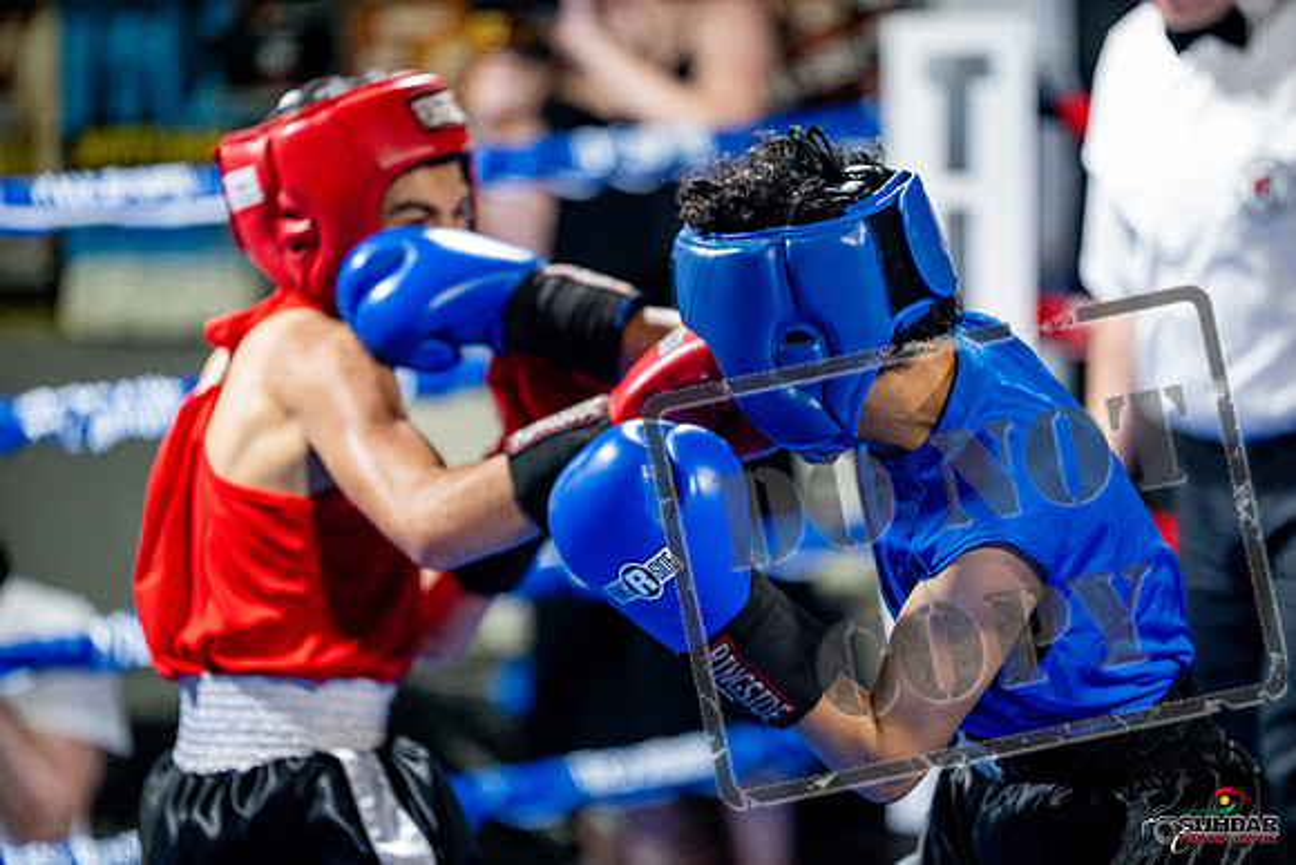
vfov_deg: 9.2
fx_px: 5401
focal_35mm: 150
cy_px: 432
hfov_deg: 13.7
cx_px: 648
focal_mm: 150
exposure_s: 1/800
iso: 4000
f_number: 2
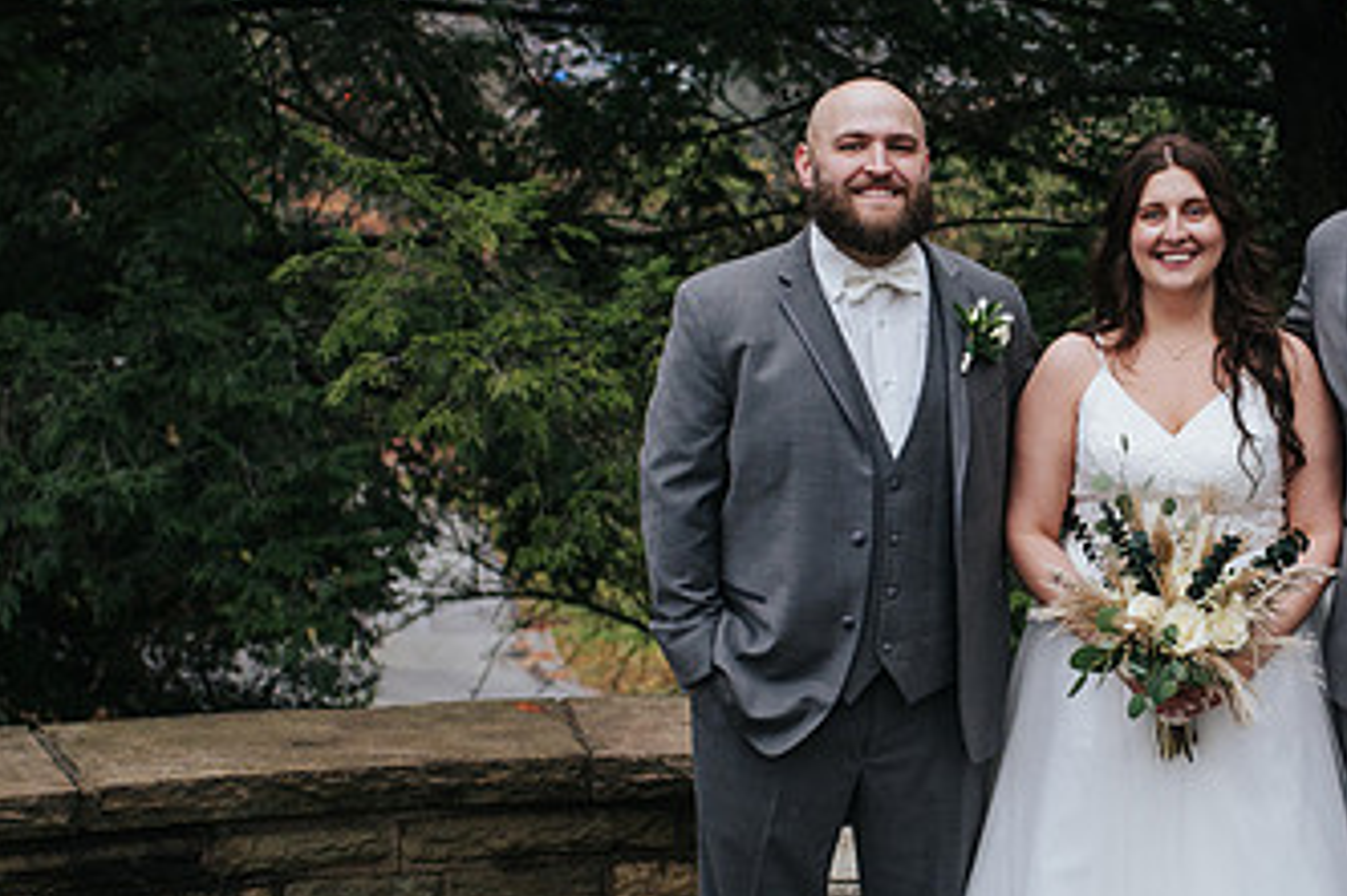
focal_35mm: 77
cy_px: 565
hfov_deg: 25.9
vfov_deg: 17.7
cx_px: 1056
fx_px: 2880
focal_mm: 35
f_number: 3.2
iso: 800
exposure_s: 1/320
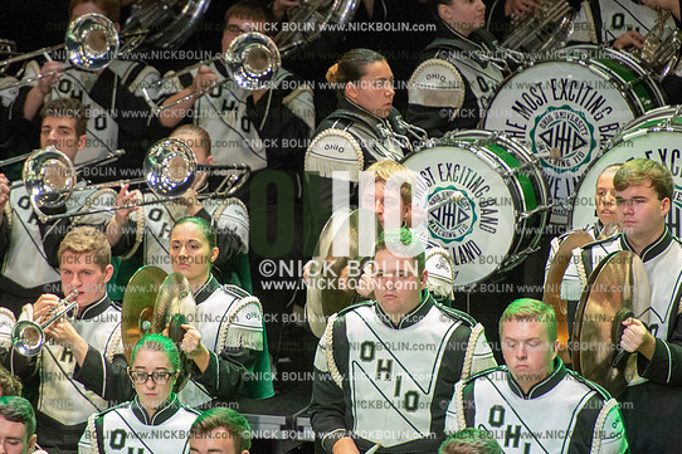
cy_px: 230
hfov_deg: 4.8
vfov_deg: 3.2
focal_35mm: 428
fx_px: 8105
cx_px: 338
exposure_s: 1/320
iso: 8000
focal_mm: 400
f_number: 5.6
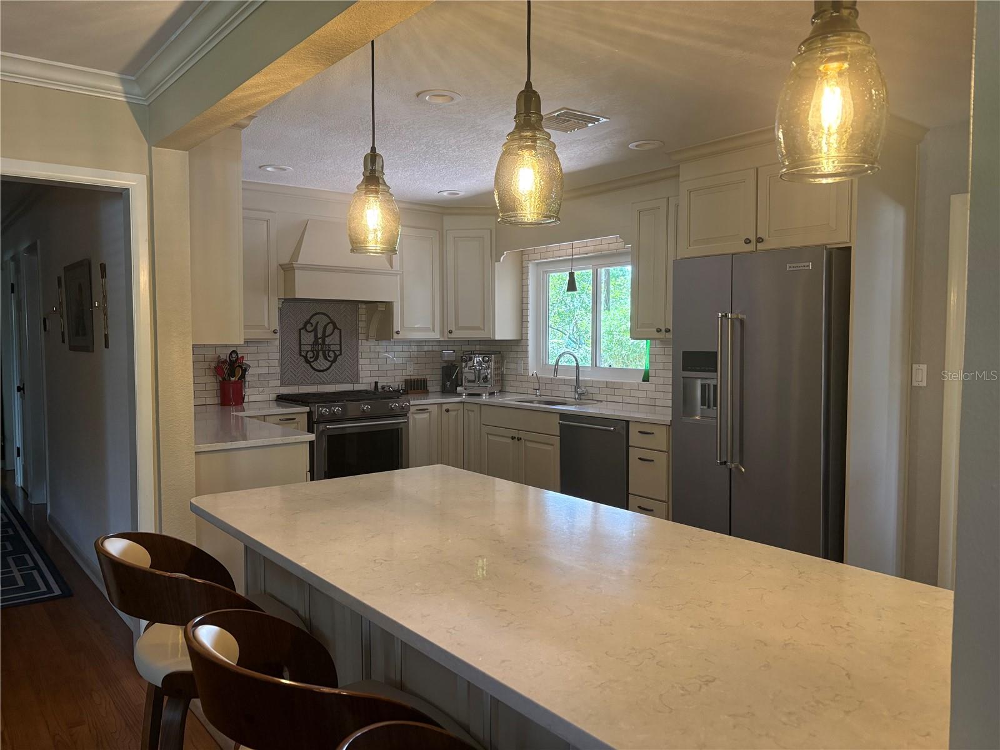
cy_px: 375
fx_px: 751
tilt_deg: -3.2
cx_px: 500
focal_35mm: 26
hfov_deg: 67.3
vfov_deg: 53.1
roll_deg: -0.1
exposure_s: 1/60
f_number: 1.6
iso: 160
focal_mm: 5.96
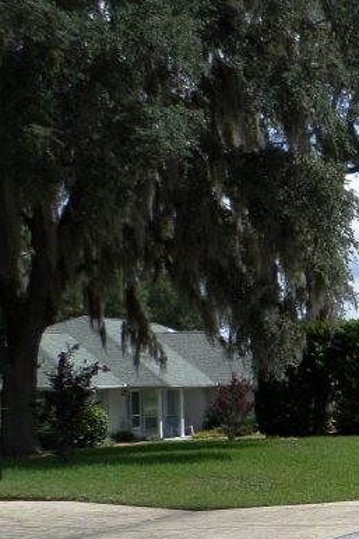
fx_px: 1033
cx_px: 647
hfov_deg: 16.5
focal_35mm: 69
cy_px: 447
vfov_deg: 28.5
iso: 80
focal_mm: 4.5
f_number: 2.5
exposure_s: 1/2000
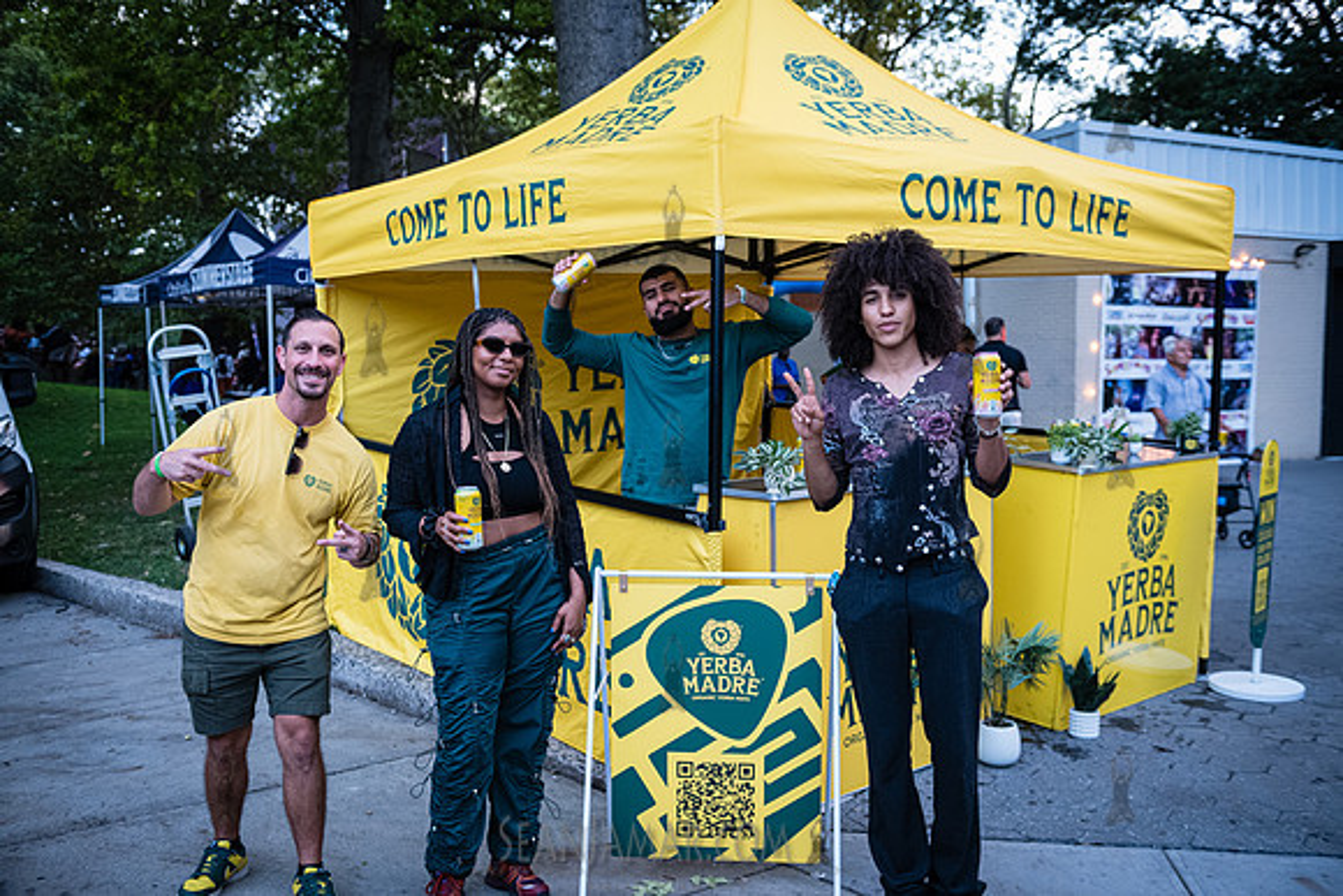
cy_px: 448
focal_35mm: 35
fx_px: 1310
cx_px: 672
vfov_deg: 37.8
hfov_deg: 54.3
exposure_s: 1/400
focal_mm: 35
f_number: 3.5
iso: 5000
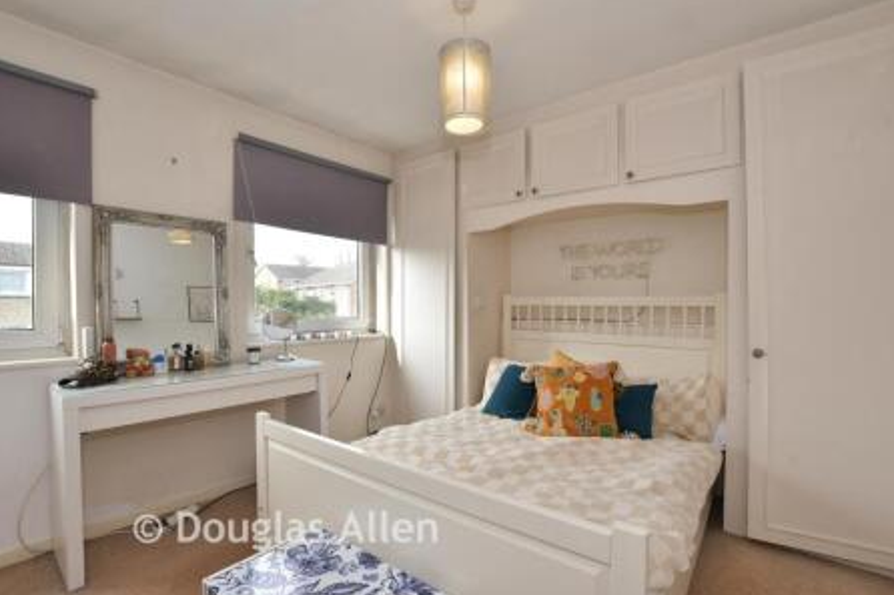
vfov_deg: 73.7
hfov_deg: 96.8
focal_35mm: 16
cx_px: 443
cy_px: 310
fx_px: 397
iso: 125
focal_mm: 10
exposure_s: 1/30
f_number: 8
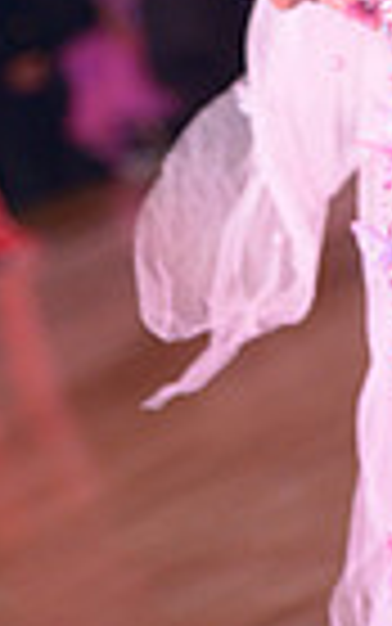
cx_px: 394
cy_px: -450
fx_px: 5447
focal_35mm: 319
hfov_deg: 4.1
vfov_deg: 6.5
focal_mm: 75
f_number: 4
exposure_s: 1/200
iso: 1250
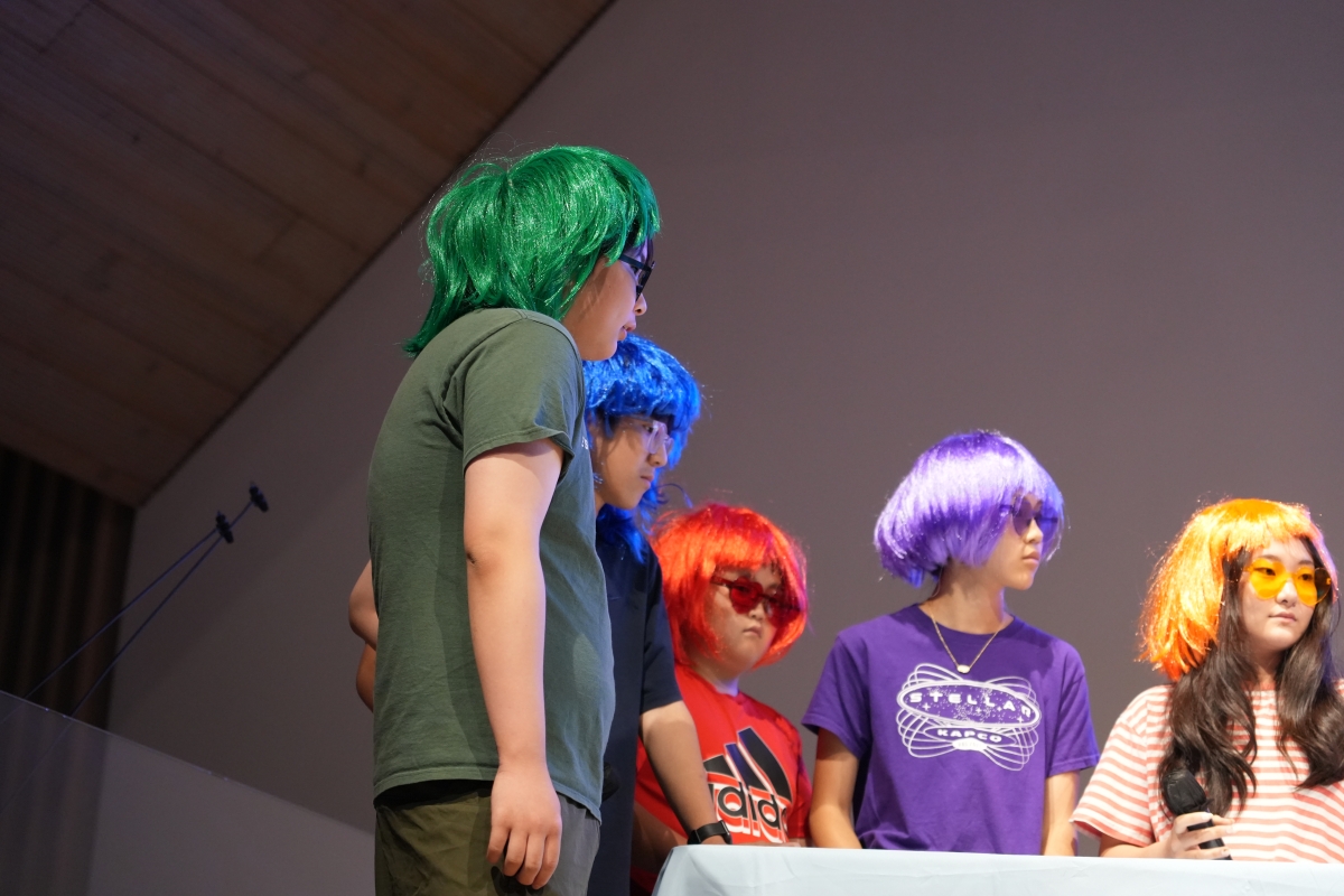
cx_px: 672
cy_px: 448
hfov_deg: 19.5
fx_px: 3920
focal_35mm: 105
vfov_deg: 13.0
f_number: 4
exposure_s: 1/125
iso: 4000
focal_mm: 105
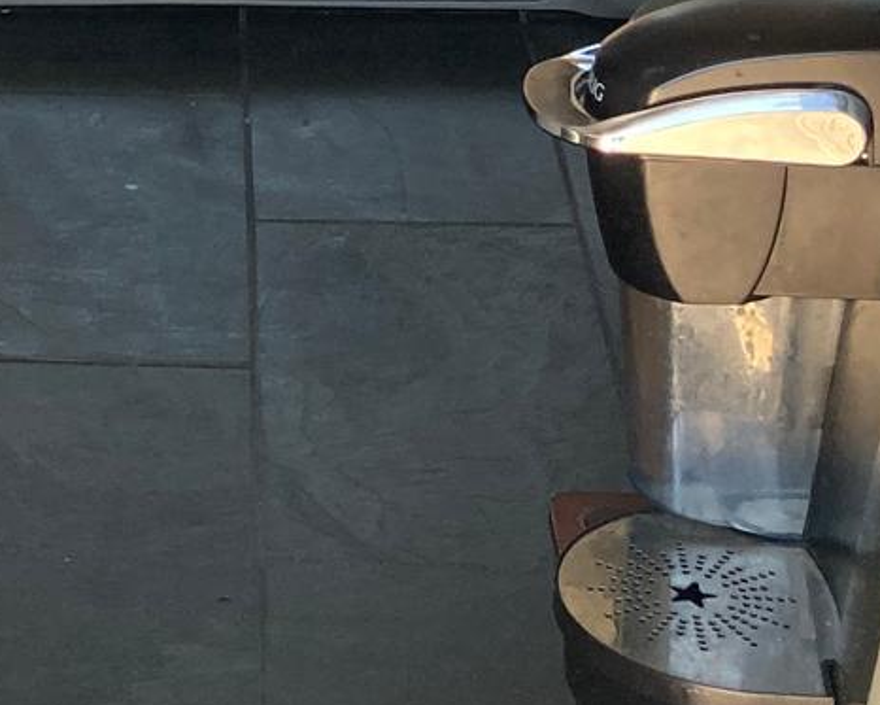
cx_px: -315
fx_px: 3126
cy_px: -554
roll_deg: +3.6
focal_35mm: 120
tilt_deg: -10.7
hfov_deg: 15.2
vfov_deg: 11.9
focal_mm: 3.99
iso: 80
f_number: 1.8
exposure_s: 1/121
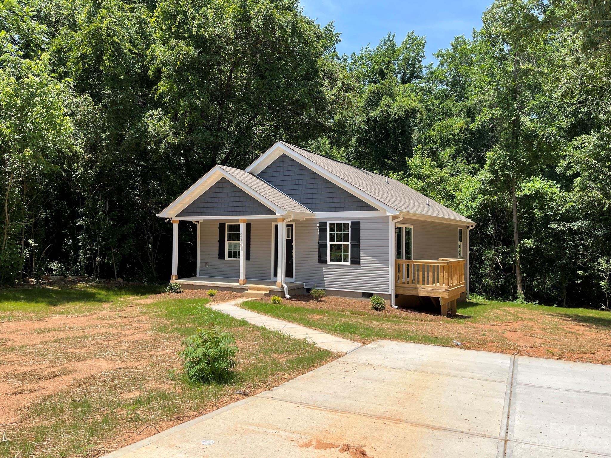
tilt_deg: +0.3
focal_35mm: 26
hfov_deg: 67.3
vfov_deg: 53.1
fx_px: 459
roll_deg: -0.9
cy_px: 229
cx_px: 306
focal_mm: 5.1
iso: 50
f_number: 1.6
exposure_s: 1/1647
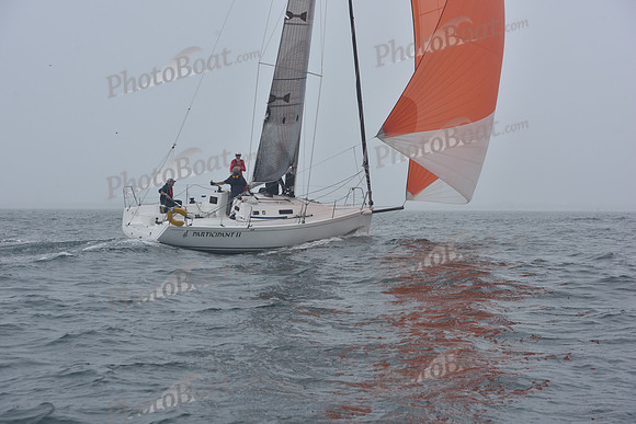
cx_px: 318
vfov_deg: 19.5
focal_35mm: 70
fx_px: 1237
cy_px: 212
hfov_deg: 28.8
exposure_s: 1/800
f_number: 8
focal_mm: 70
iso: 250
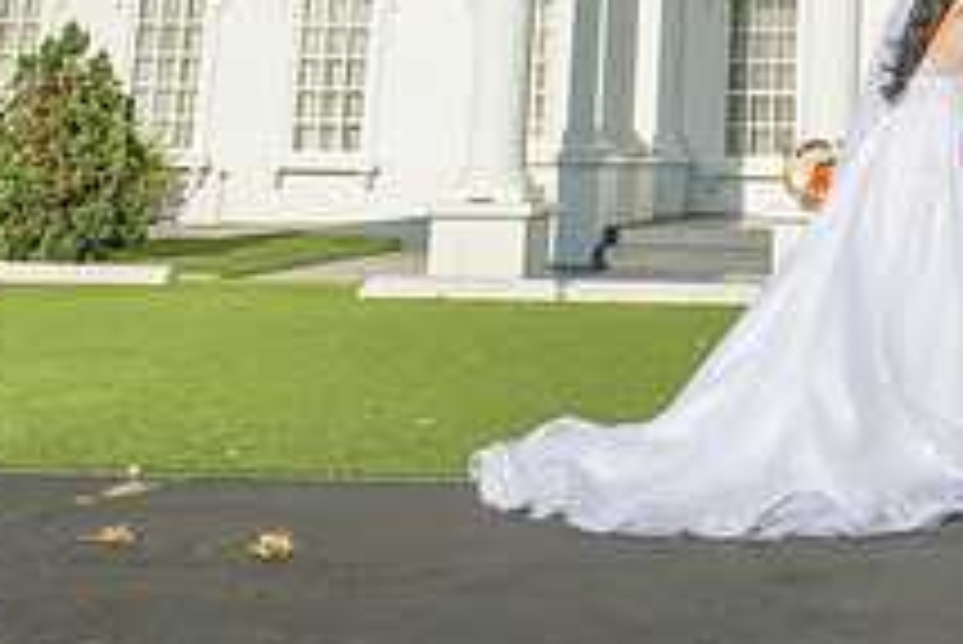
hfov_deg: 29.1
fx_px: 1740
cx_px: 950
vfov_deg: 19.4
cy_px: -187
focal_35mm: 65
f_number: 16
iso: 200
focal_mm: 24
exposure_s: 1/200
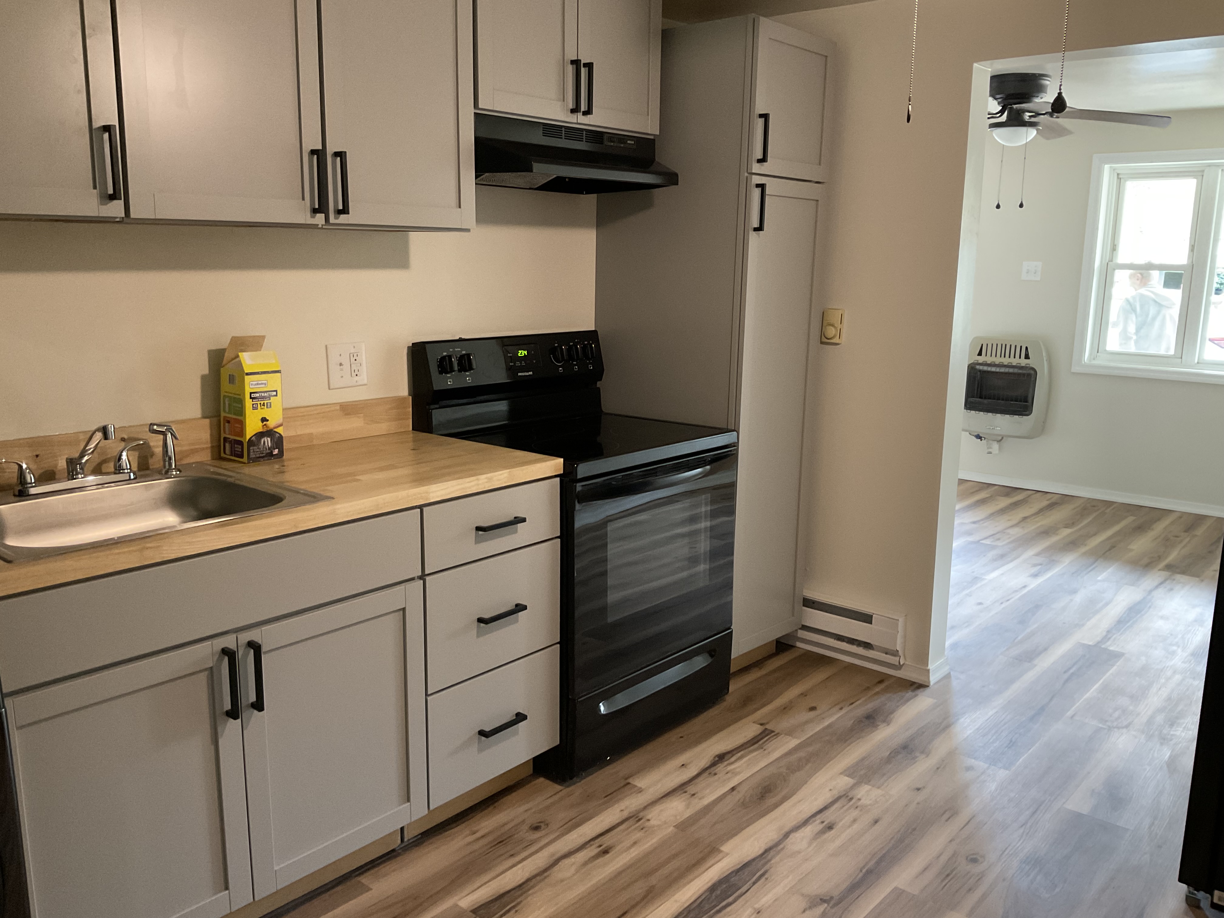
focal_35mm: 29
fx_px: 1025
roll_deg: -0.3
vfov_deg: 48.2
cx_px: 612
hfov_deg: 61.7
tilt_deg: -11.3
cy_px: 459
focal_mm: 3
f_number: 1.8
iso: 250
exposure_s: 1/40
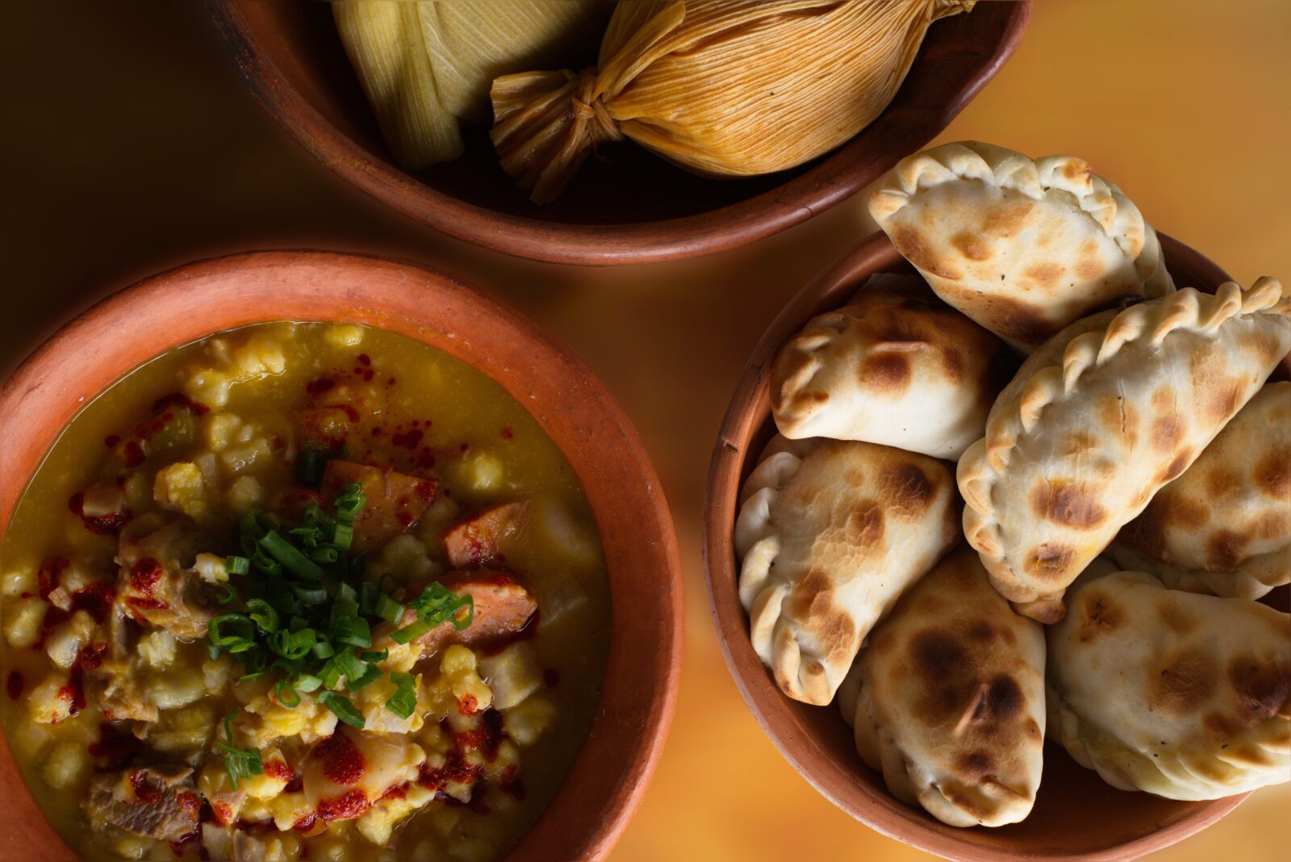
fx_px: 1794
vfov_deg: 27.0
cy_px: 431
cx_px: 646
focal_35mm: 50
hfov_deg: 39.6
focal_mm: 50
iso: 1000
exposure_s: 1/100
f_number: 6.3
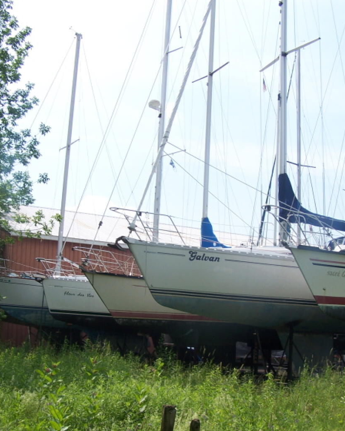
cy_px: 263
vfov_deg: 37.9
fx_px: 625
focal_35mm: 49
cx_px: 165
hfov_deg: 30.8
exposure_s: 1/640
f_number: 4
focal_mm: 6.3
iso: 80
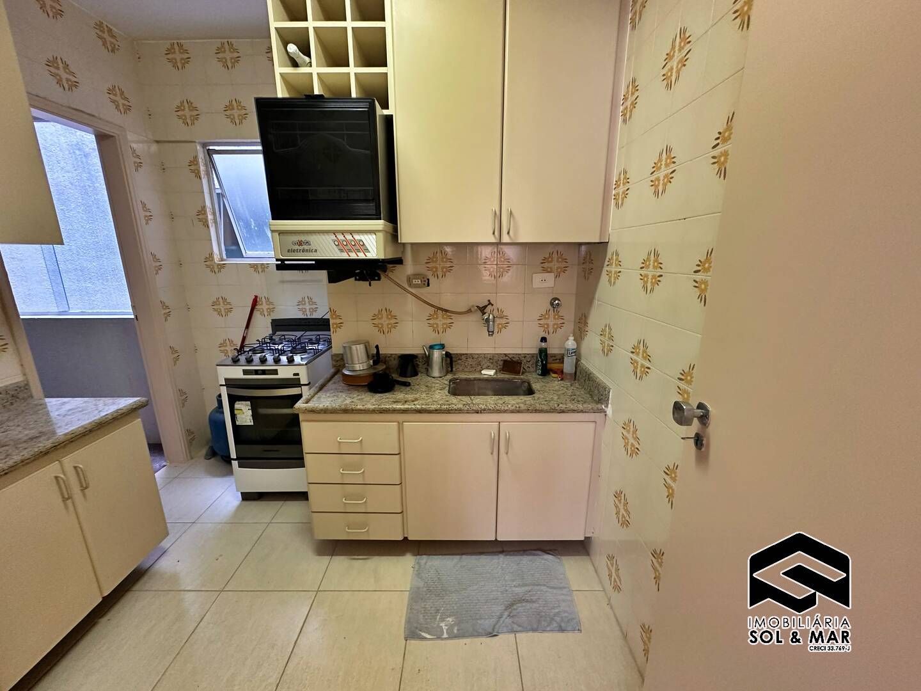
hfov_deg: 102.1
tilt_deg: -13.6
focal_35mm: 14
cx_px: 460
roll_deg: -0.1
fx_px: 372
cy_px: 346
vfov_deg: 85.7
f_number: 2.2
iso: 400
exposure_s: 1/60
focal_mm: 2.22
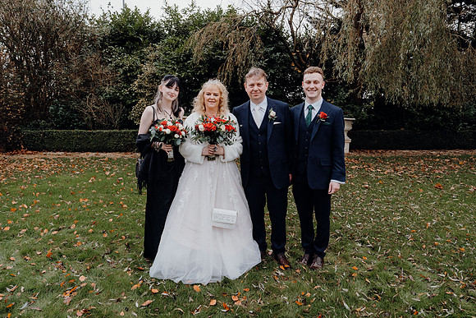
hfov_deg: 71.5
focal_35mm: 25
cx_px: 238
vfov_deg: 51.3
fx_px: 331
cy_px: 159
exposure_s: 1/250
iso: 2500
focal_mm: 25
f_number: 5
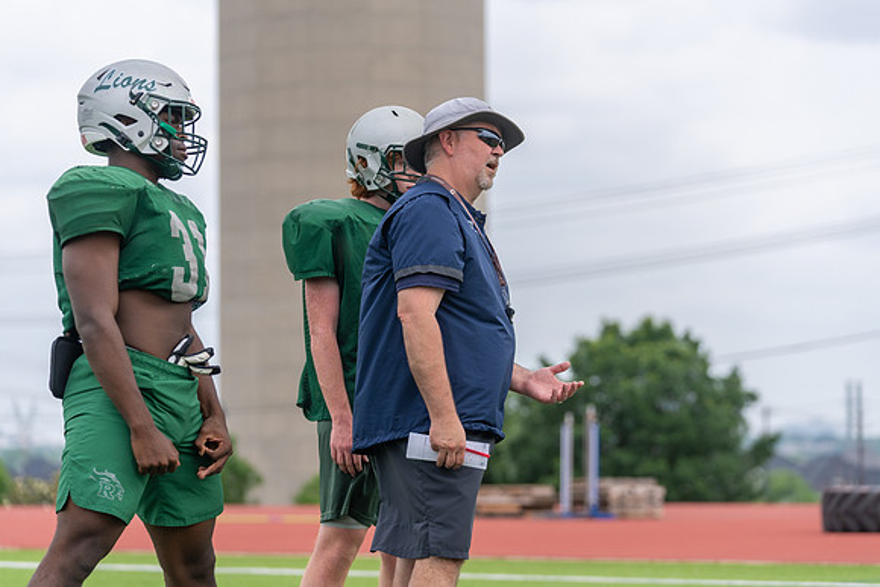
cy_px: 294
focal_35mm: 123
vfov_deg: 11.1
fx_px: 3012
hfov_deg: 16.6
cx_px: 440
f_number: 3.5
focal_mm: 118
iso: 160
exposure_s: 1/1250
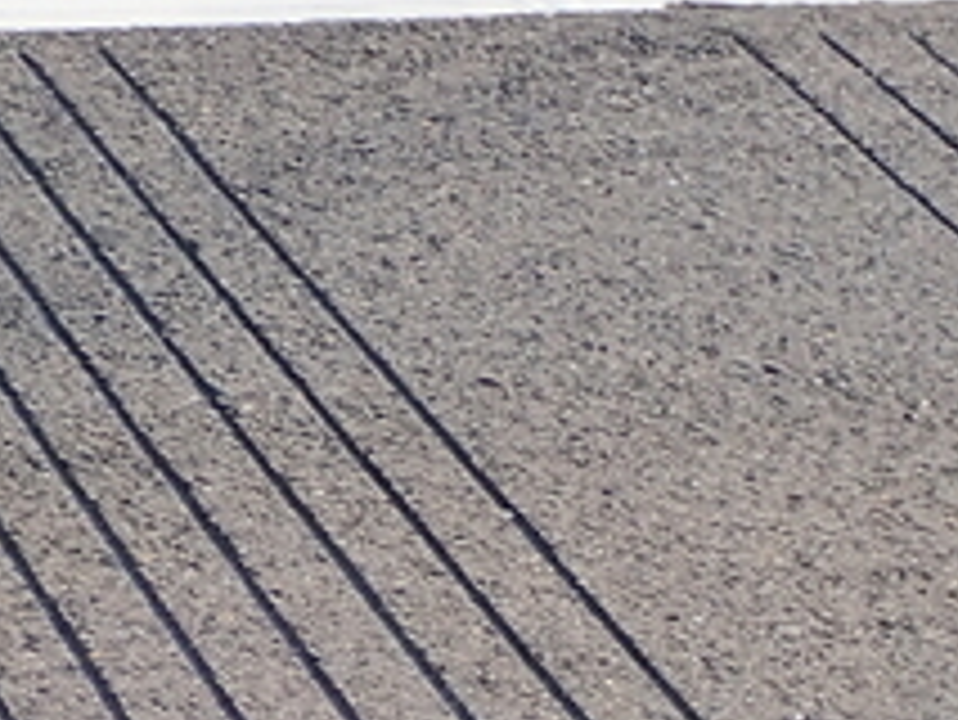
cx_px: 198
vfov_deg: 6.9
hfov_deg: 9.2
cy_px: 819
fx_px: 5926
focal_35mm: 214
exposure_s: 1/250
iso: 100
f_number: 5
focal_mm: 10.29
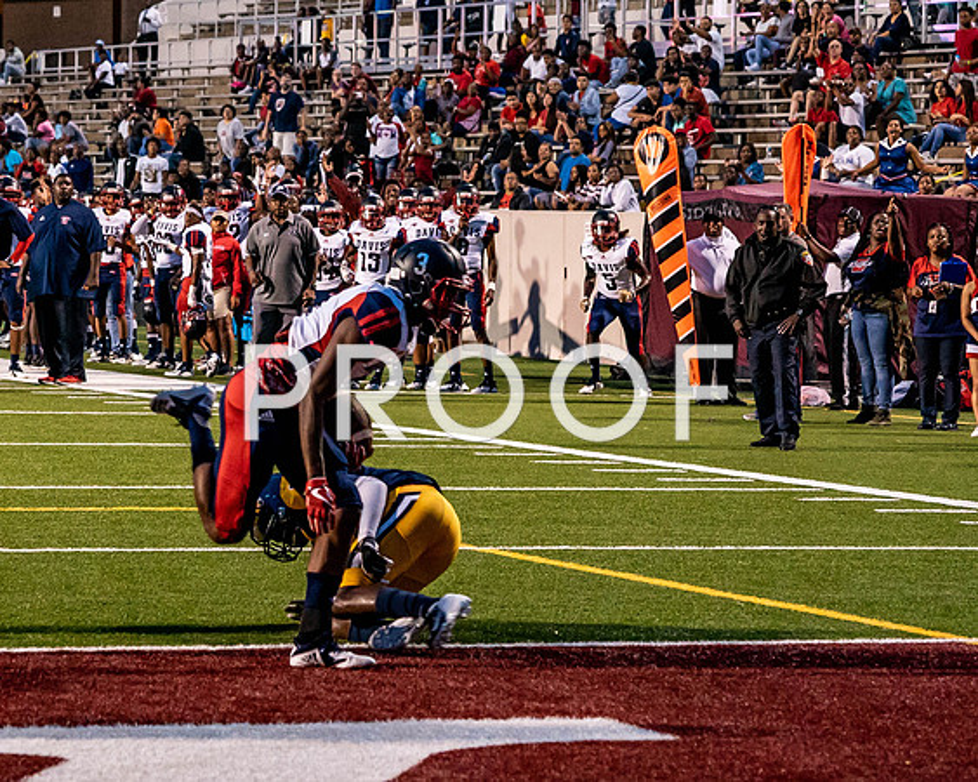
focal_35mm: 159
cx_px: 314
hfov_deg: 12.1
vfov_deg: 9.7
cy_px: 338
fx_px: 4598
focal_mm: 100
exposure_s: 1/500
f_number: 5.6
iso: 6400
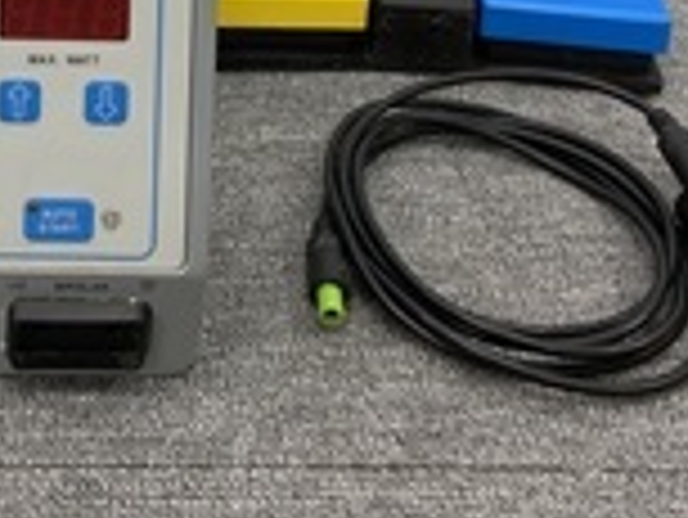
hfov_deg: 27.2
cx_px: 31
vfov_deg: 20.0
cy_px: -140
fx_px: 1353
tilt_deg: -25.9
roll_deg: -1.5
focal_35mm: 68
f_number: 1.8
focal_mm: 4.25
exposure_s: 1/120
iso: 50
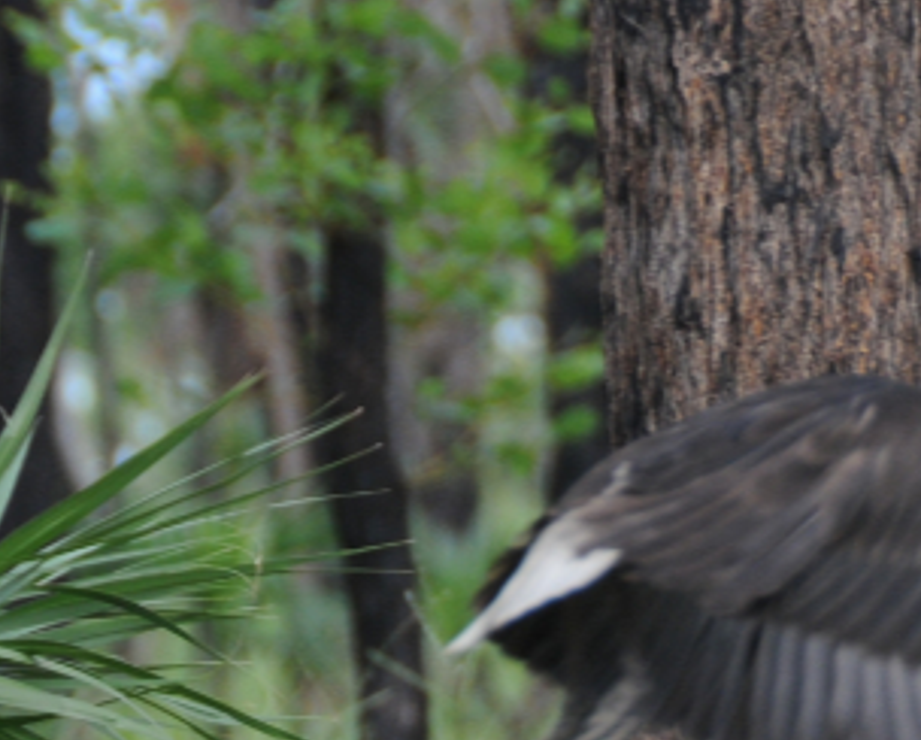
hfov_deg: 2.5
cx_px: 815
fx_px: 21452
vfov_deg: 2.0
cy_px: 767
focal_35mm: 786
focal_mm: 170
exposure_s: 1/400
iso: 400
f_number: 5.6
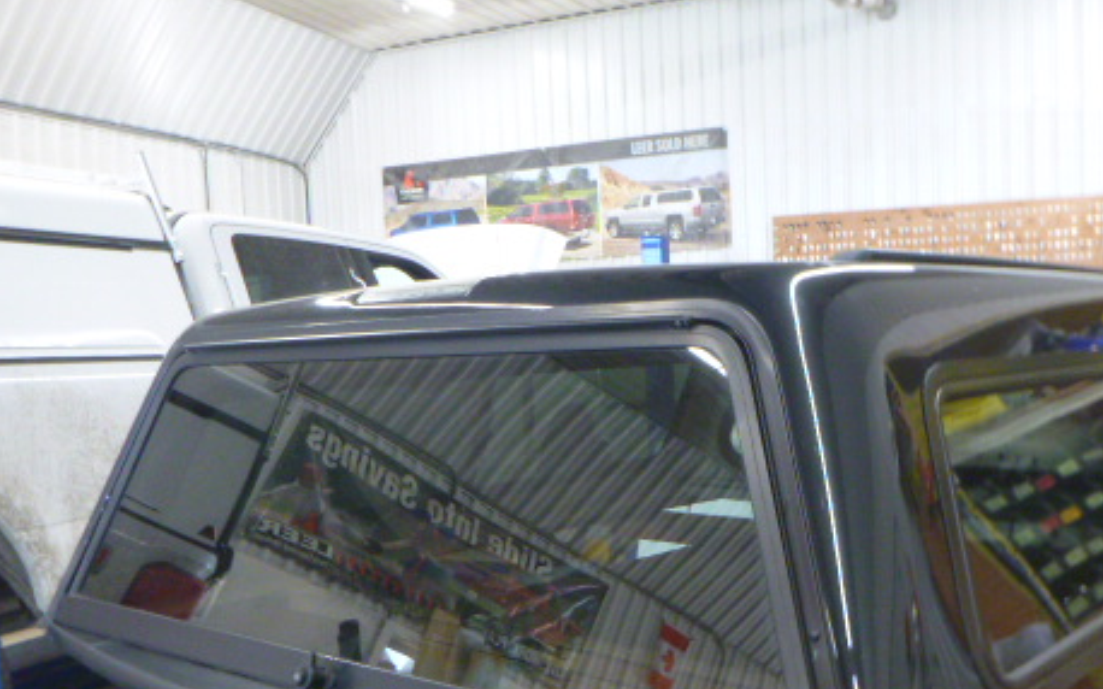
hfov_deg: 52.5
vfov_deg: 34.0
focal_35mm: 37
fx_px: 1112
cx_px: 650
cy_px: 475
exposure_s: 1/20
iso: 400
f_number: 3.9
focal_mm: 4.5
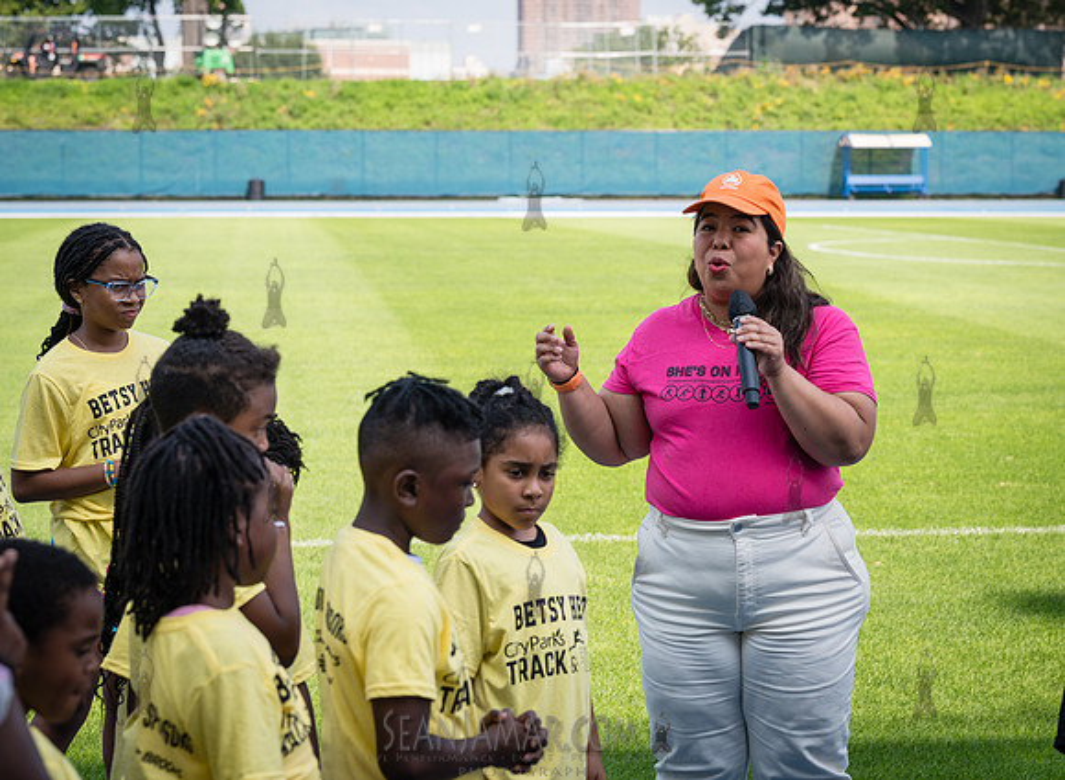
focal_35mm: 98
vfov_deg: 14.9
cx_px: 700
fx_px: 2990
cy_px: 296
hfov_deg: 20.1
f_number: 5
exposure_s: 1/250
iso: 100
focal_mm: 74
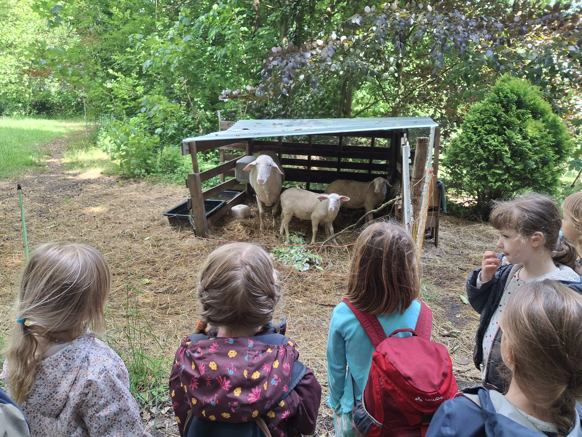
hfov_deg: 69.4
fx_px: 420
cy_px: 218
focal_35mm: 25
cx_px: 291
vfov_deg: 54.9
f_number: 1.8
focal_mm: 4.69
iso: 32
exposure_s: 1/100
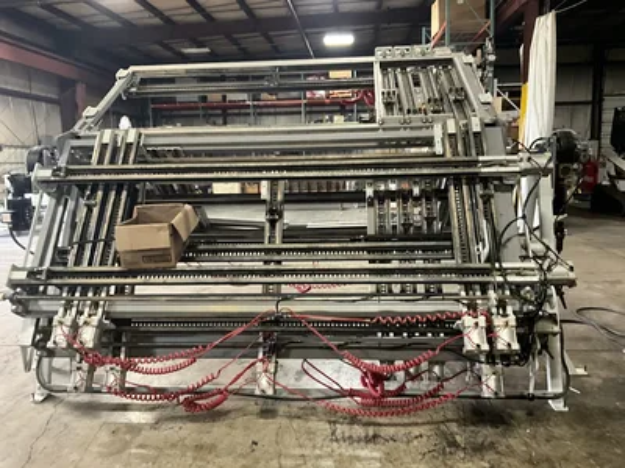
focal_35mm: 29
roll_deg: +1.0
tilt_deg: -8.6
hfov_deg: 61.7
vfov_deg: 48.2
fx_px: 524
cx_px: 312
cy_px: 234
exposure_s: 1/40
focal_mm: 3
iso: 320
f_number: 1.8
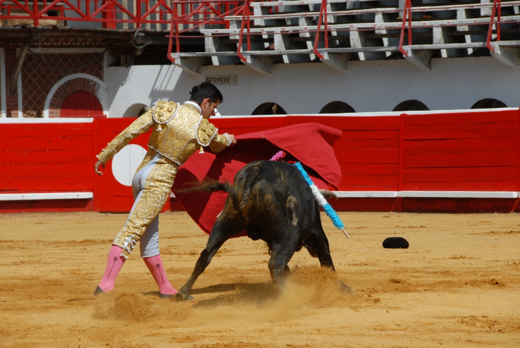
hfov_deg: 10.5
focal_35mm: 195
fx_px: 2819
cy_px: 174
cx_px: 260
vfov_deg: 7.1
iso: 100
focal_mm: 130
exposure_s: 1/250
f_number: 8
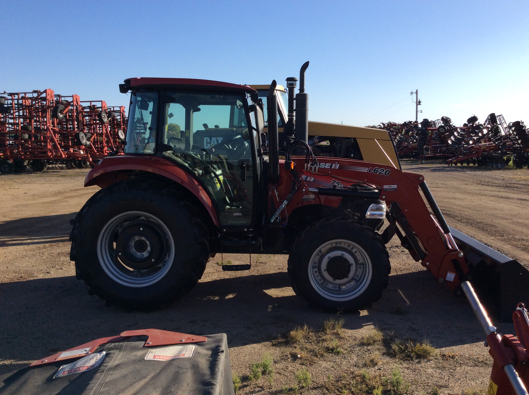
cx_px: 264
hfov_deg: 56.9
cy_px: 198
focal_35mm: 32
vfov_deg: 44.1
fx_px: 488
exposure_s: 1/1244
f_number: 2.4
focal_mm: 3.3
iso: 32
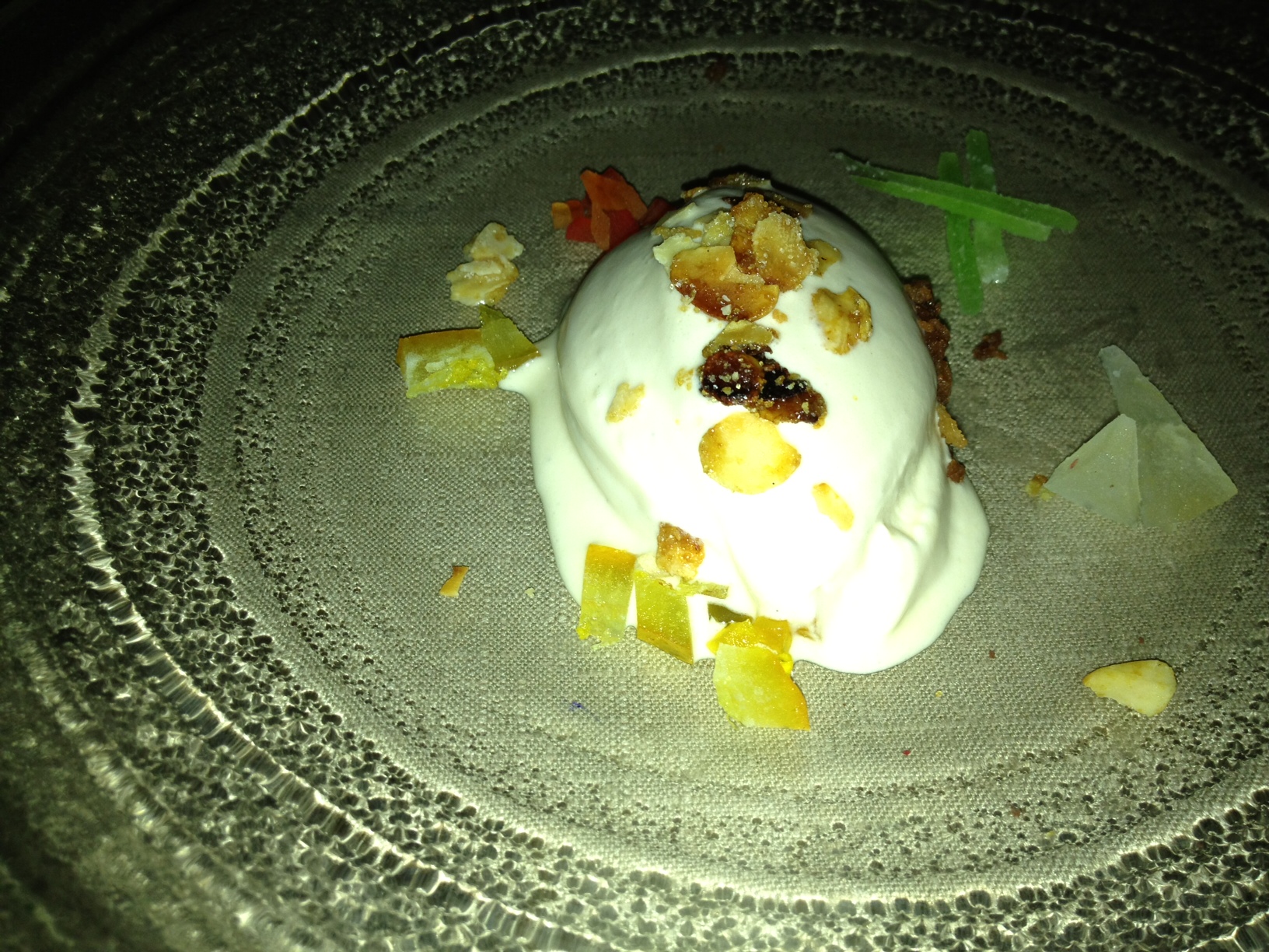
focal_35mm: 35
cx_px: 634
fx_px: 1283
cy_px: 476
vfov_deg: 40.7
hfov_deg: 52.6
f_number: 2.4
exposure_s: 1/84
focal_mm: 4.28
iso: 64
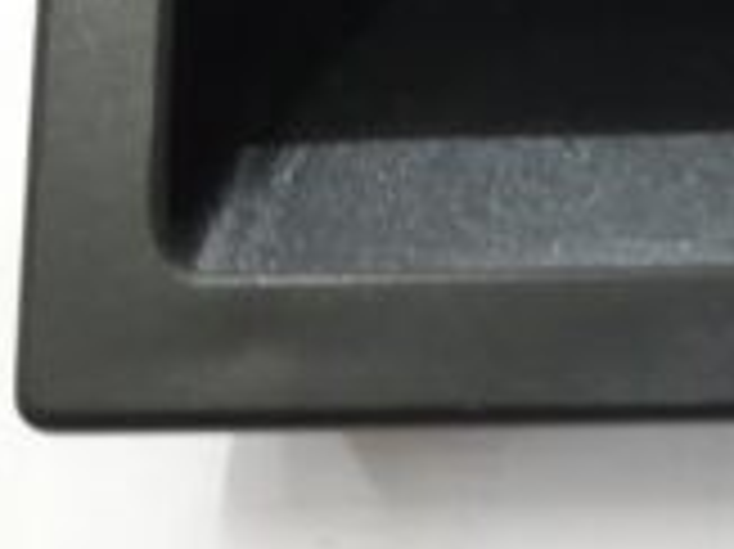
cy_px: -18
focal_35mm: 92
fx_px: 1949
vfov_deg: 15.7
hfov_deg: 19.1
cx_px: 1045
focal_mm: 4.6
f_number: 2
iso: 400
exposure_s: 1/20
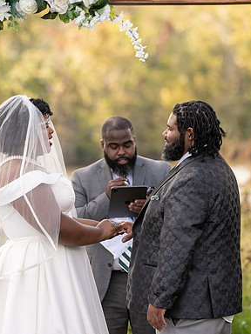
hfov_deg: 5.6
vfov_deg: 7.5
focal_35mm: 264
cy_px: 167
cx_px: 124
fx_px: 2552
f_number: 4
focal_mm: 176
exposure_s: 1/160
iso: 100
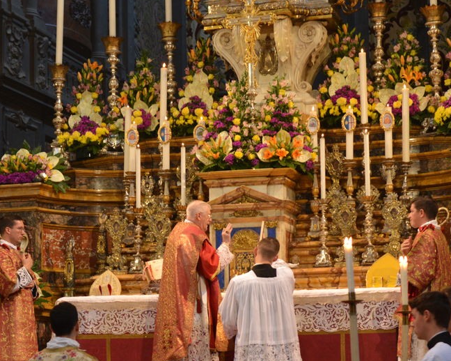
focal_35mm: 99
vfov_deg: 15.5
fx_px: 1321
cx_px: 209
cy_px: 252
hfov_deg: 19.4
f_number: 4
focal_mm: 50
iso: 1250
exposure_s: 1/60
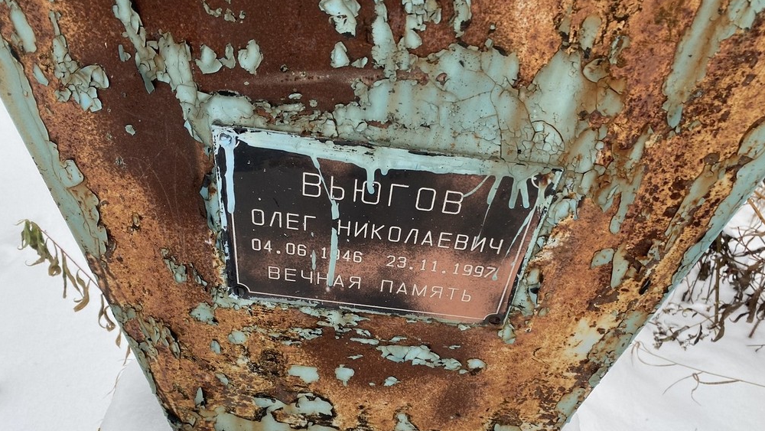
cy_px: 266
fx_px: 588
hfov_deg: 66.0
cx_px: 390
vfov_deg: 40.0
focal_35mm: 29
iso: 32
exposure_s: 1/242
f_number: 1.8
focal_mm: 4.25
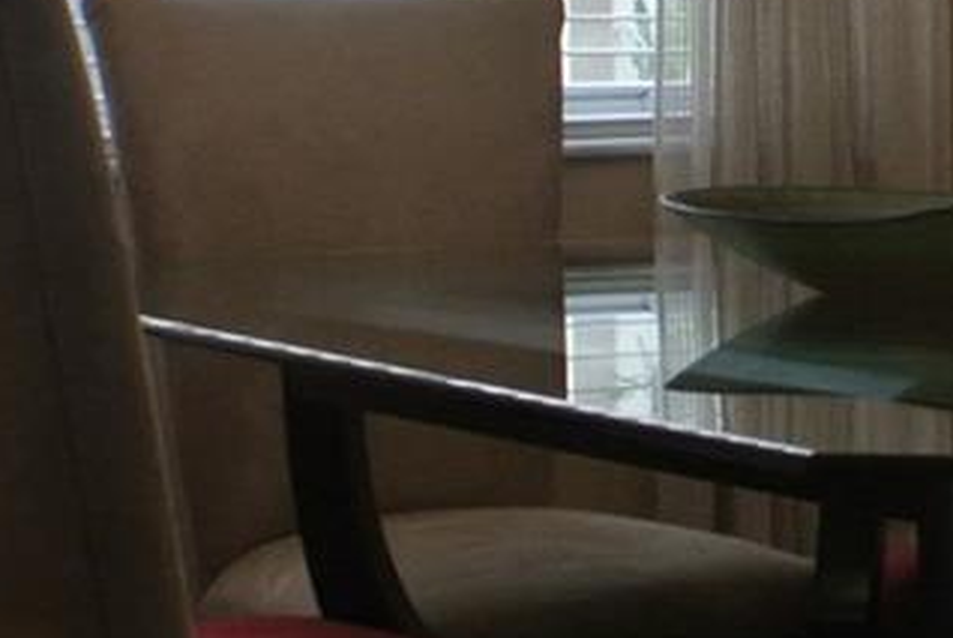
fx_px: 3870
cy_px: 264
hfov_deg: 13.8
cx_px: 1022
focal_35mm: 146
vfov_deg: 9.4
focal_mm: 11
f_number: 3.5
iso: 400
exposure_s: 1/100
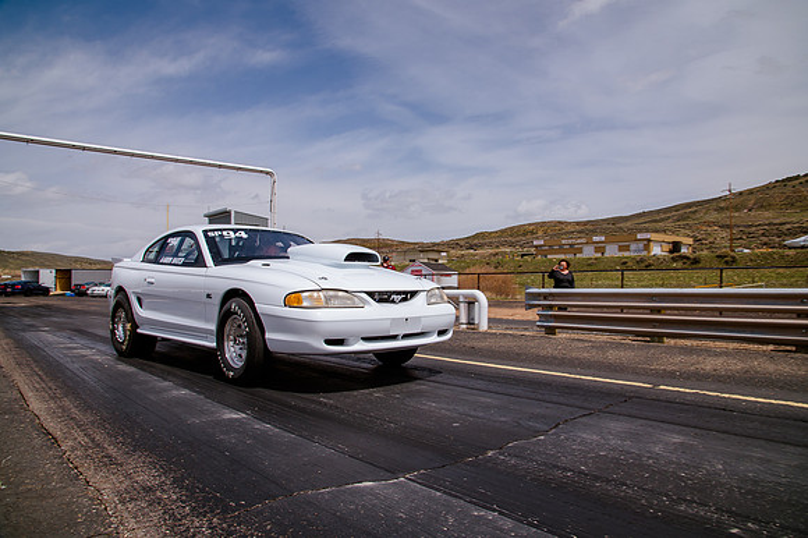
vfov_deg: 52.9
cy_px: 269
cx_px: 404
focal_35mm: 24
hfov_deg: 73.6
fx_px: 540
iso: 200
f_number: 10
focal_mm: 24
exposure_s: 1/500
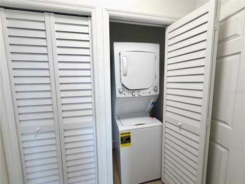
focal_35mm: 14
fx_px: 99
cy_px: 92
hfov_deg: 102.1
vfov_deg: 85.7
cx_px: 122
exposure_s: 1/120
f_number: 2.2
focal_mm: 2.22
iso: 80
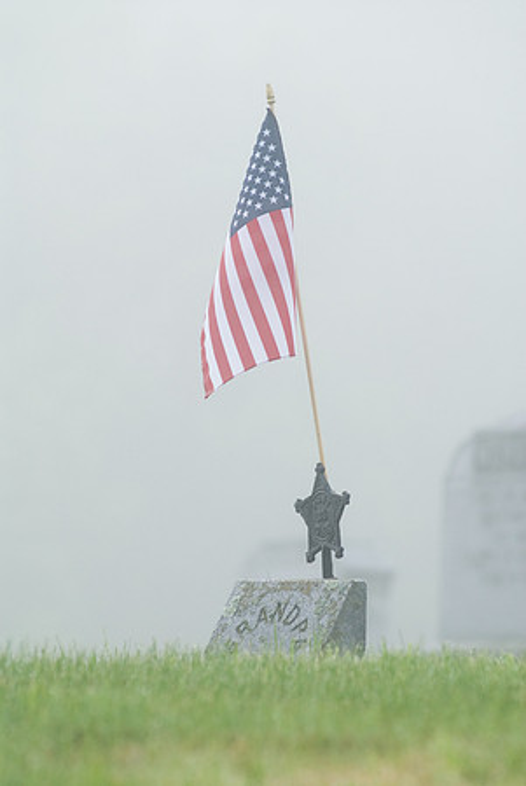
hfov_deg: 4.6
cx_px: 263
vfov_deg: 6.9
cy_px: 393
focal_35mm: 300
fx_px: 6559
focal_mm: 200
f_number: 5.6
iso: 400
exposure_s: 1/200
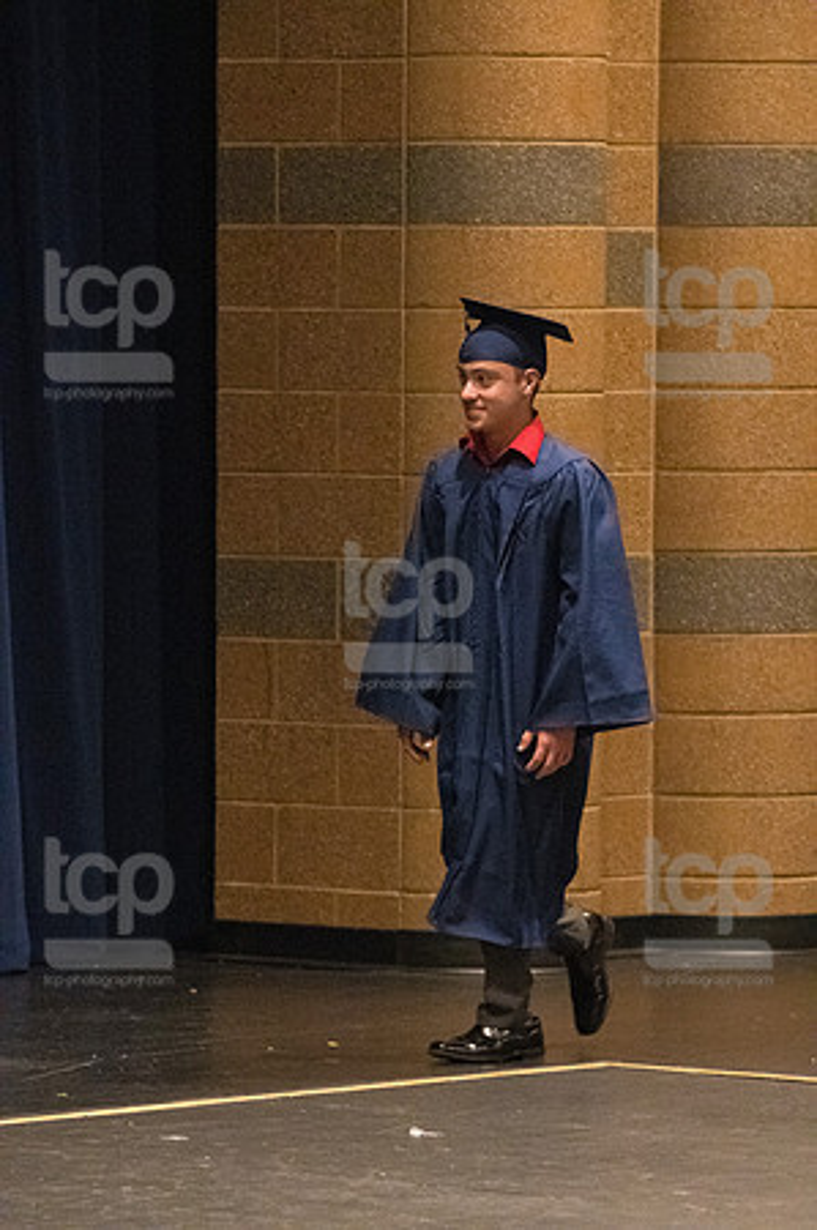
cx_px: 408
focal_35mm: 300
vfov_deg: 6.9
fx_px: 10235
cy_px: 615
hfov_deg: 4.6
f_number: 4.5
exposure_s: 1/250
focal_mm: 200
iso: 8000
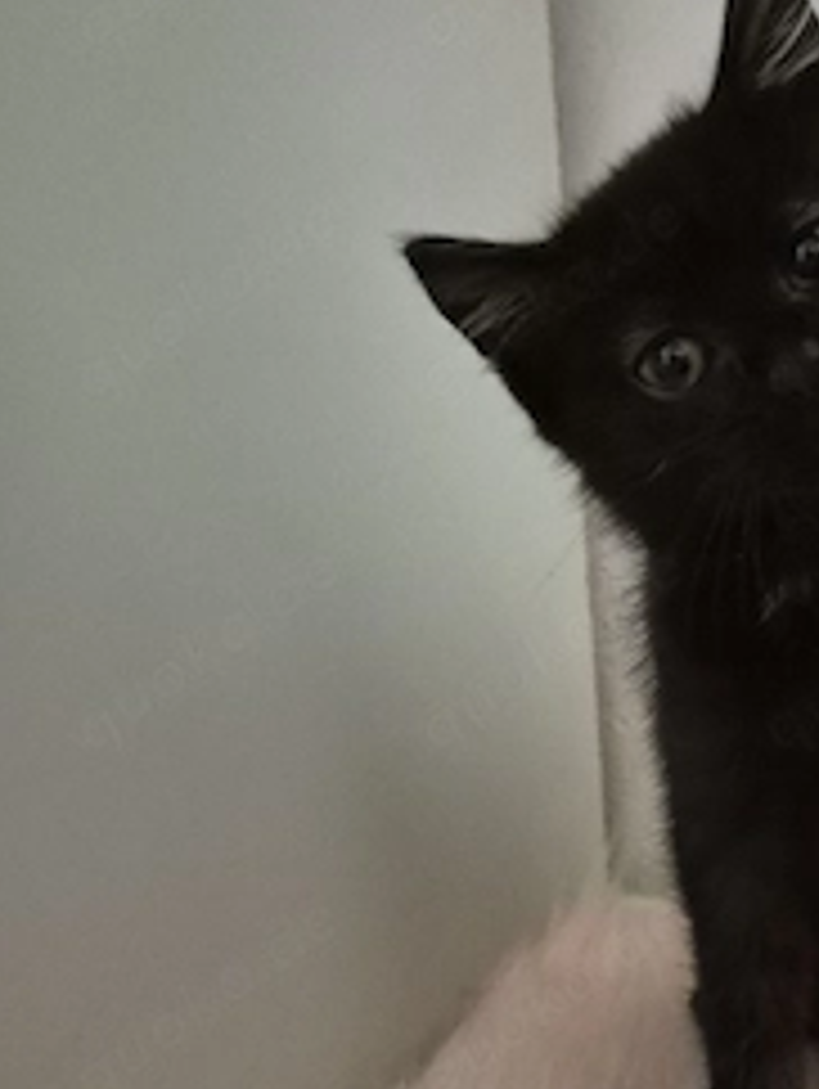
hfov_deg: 36.6
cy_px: 698
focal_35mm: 38
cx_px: 648
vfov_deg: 48.4
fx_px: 1197
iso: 2000
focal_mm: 5.4
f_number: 1.8
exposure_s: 1/50
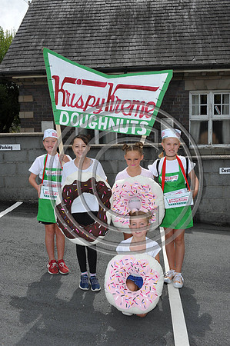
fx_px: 384
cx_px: 115
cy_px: 173
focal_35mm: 40
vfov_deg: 48.5
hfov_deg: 33.3
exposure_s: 1/250
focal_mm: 40
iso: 400
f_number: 16
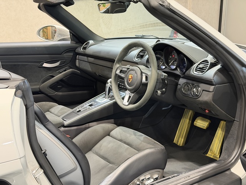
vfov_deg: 30.3
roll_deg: +0.5
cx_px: 123
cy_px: 92
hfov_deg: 39.7
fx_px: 341
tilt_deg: -14.6
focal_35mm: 48
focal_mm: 6.76
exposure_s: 1/40
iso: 400
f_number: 1.78
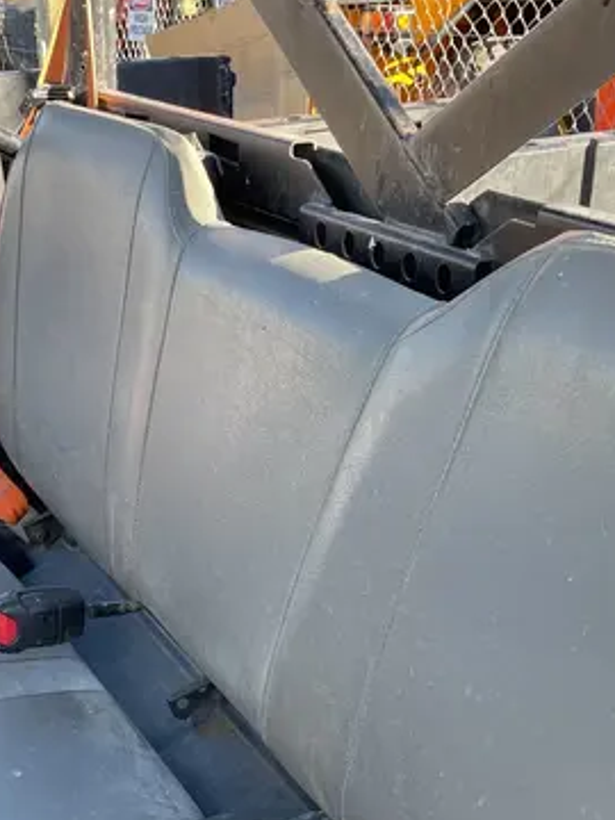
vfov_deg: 33.9
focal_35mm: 53
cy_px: 760
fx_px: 1255
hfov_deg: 27.0
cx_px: 132
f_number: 1.6
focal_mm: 4.2
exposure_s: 1/240
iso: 32
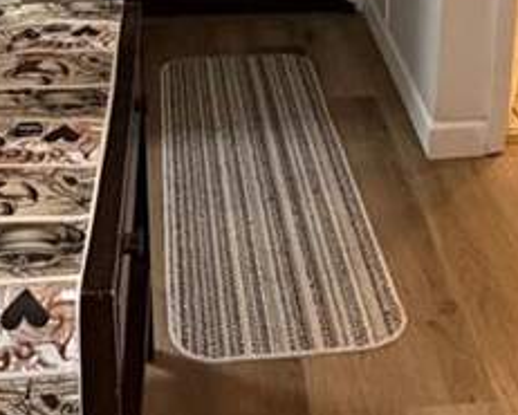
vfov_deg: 21.7
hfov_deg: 30.0
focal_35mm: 63
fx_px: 966
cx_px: 276
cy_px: -132
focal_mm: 2.22
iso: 500
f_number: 2.2
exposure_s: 1/60
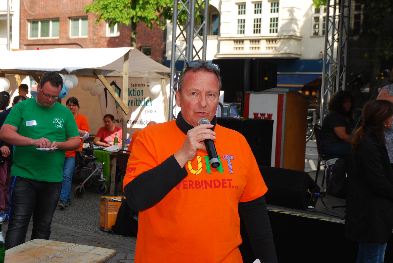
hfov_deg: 35.0
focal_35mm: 57
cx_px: 196
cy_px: 132
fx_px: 623
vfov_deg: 23.9
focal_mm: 38
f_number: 6.3
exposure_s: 1/160
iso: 100
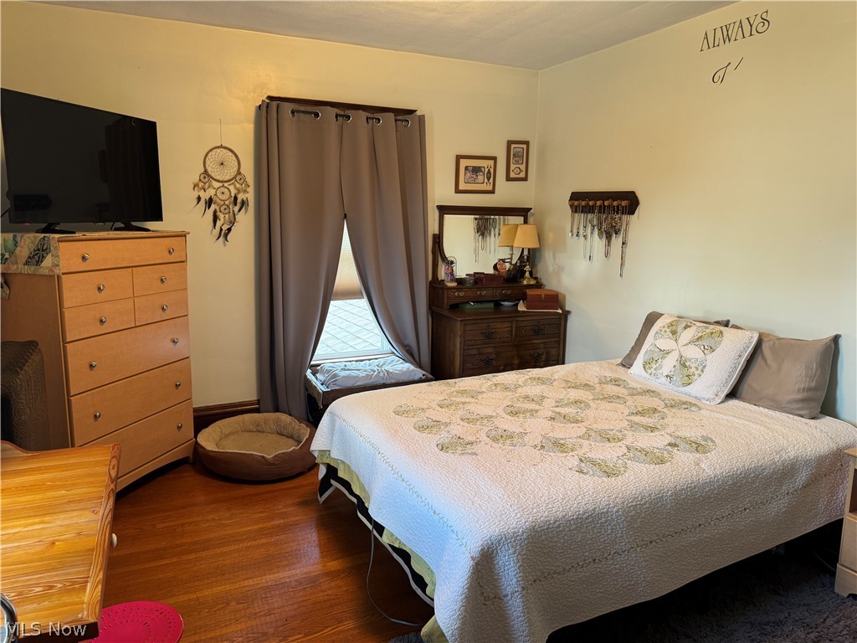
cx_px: 428
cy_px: 322
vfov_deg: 56.8
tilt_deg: -9.1
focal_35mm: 24
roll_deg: -0.7
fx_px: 594
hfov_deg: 71.6
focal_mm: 6.76
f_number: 1.78
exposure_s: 1/60
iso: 125
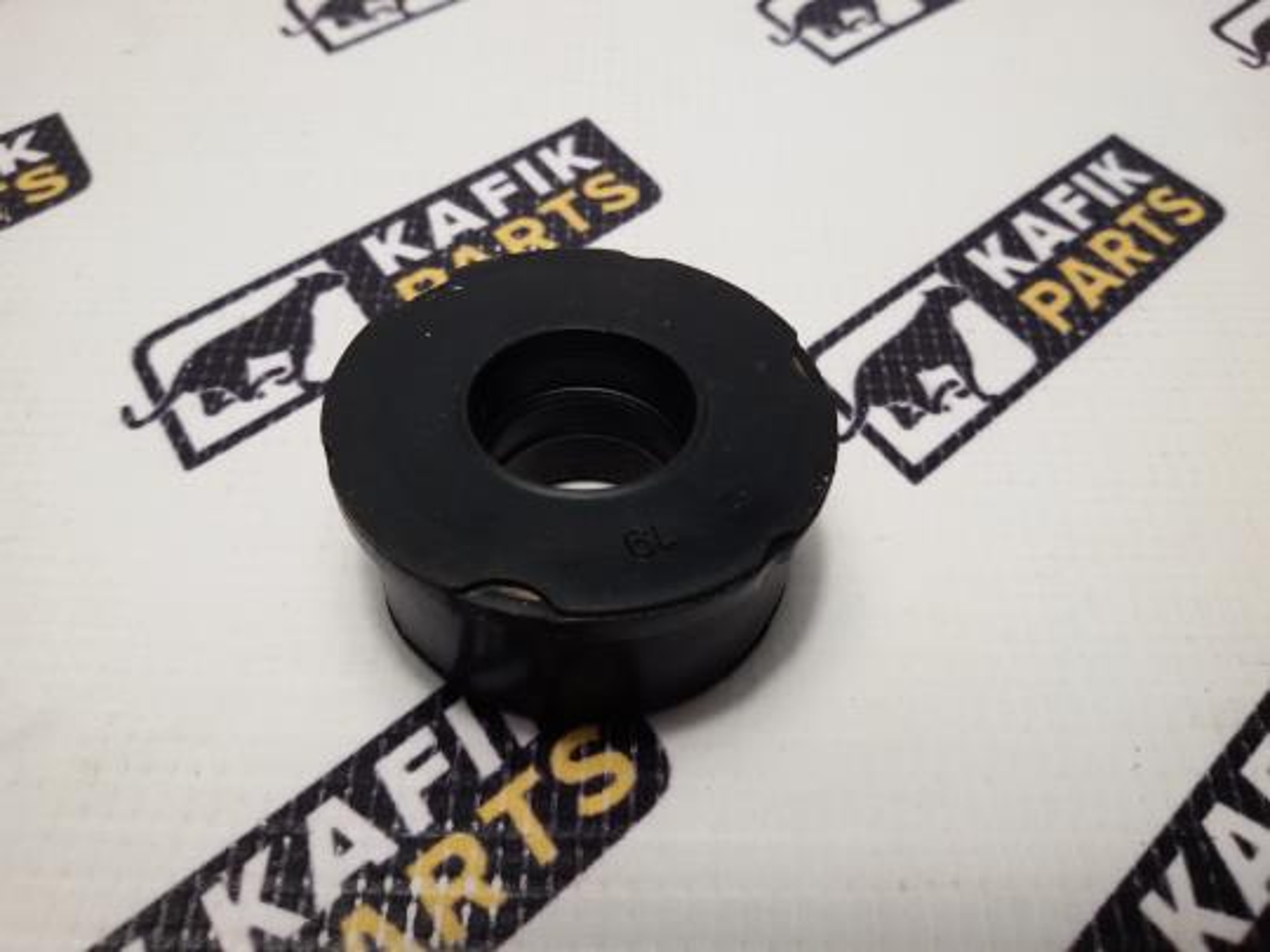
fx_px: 1137
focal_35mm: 31
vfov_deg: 45.4
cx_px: 635
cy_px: 476
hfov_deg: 58.4
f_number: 2.4
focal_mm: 2.93
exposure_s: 1/33
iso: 64
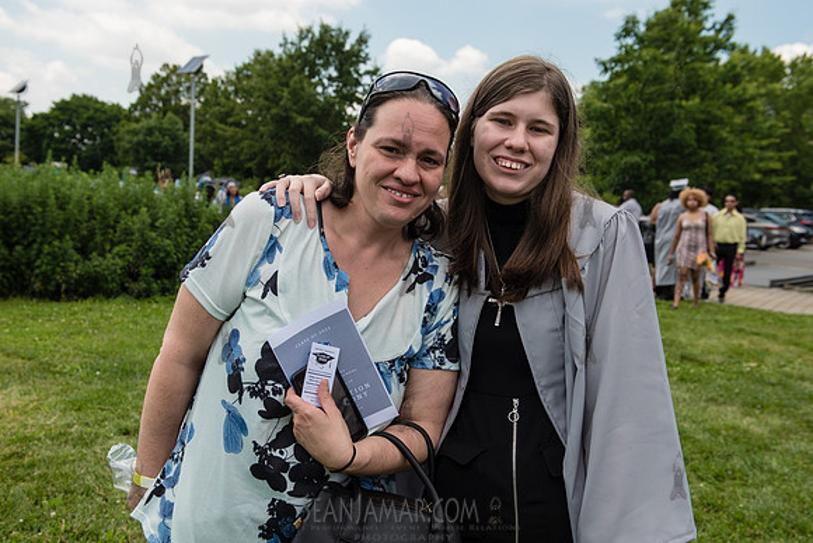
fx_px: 964
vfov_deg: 31.4
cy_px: 298
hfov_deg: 45.7
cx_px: 405
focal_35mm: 43
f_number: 5.6
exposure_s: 1/640
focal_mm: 38
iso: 200
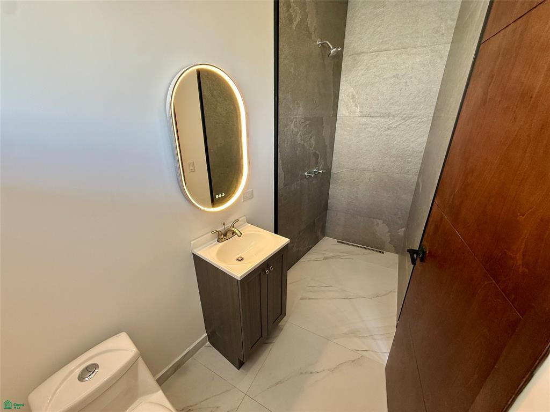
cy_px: 206
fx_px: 222
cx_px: 275
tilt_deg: -23.9
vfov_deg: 85.7
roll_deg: -0.8
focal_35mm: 14
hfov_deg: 102.1
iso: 100
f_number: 2.2
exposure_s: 1/99
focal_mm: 2.22
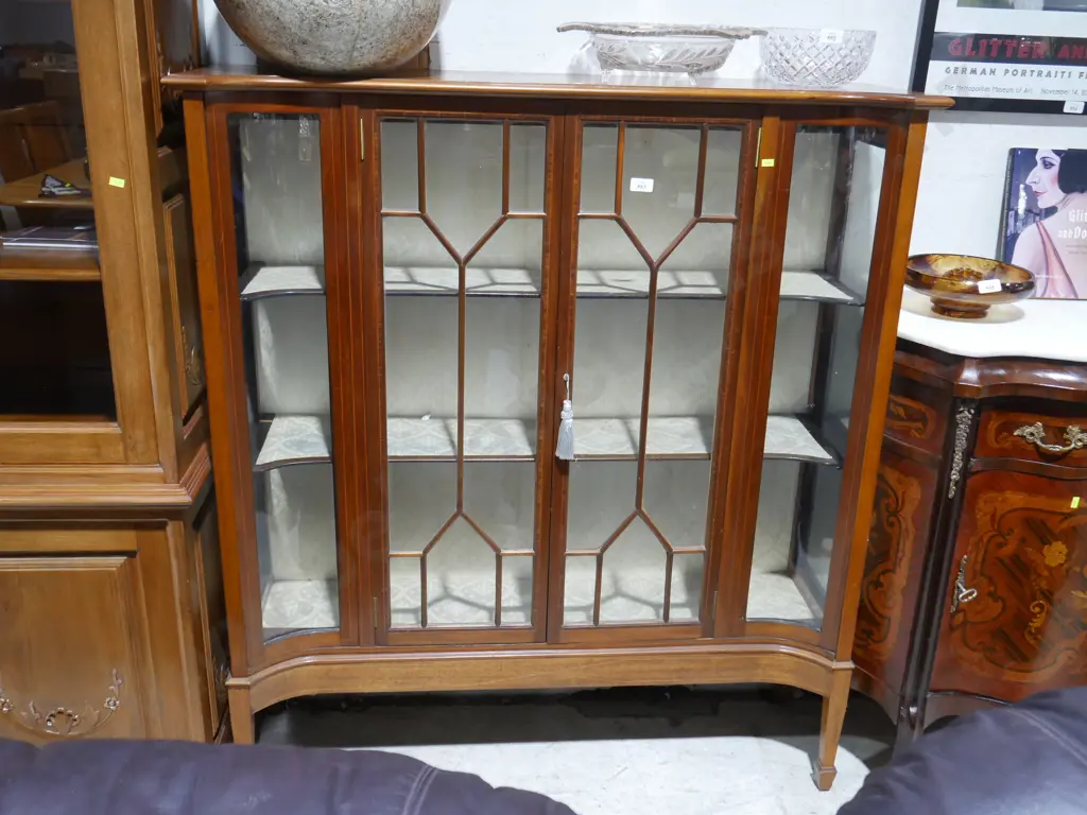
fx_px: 1068
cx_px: 544
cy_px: 408
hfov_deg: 54.0
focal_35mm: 34
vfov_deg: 41.8
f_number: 4.5
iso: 1250
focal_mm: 17
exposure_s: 1/60
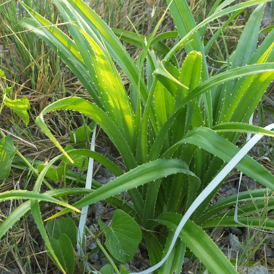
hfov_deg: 12.6
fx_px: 1245
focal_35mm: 139
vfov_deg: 12.6
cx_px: 141
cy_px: 134
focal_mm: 60
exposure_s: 1/100
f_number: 5.6
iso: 250
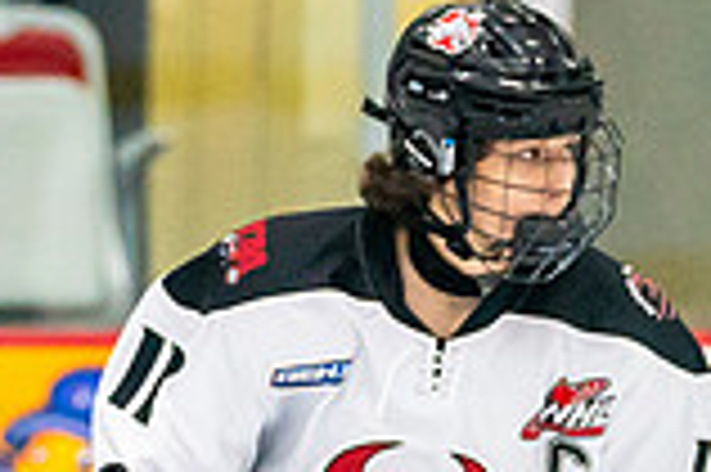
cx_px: 306
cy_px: 799
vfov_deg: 1.5
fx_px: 18210
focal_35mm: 923
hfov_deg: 2.2
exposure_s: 1/1000
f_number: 2.8
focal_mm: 159
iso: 3200
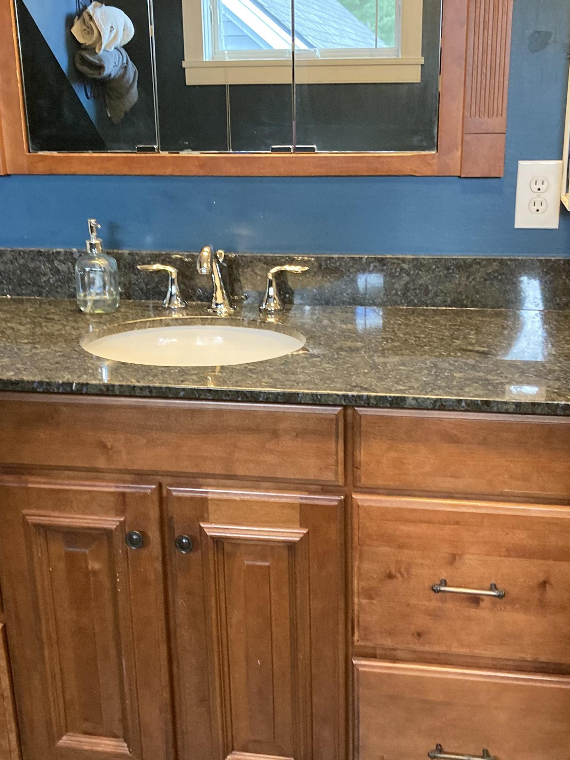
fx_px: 944
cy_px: 411
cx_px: 273
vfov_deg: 43.8
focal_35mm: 43
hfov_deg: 33.6
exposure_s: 1/60
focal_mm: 3.99
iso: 320
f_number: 1.8
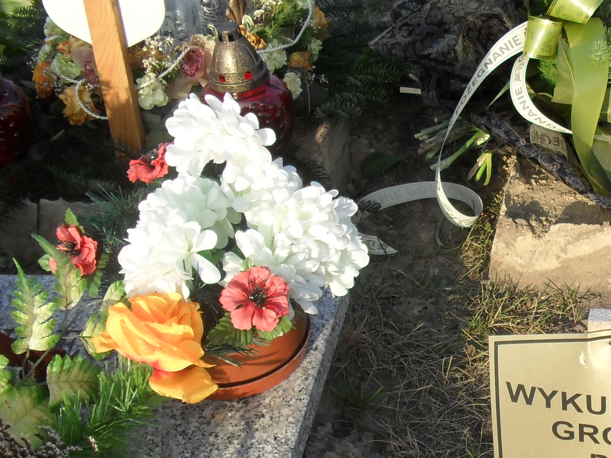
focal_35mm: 91
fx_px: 1606
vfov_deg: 16.0
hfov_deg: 20.2
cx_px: 724
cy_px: 446
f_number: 3.2
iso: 100
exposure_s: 1/500
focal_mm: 6.3
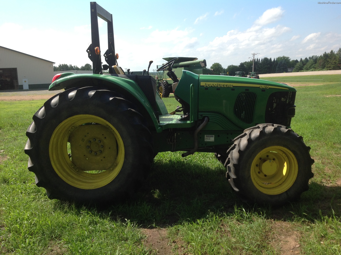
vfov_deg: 40.6
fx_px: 344
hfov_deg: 52.7
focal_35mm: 35
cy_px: 128
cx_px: 170
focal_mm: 4.28
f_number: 2.4
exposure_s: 1/1259
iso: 50
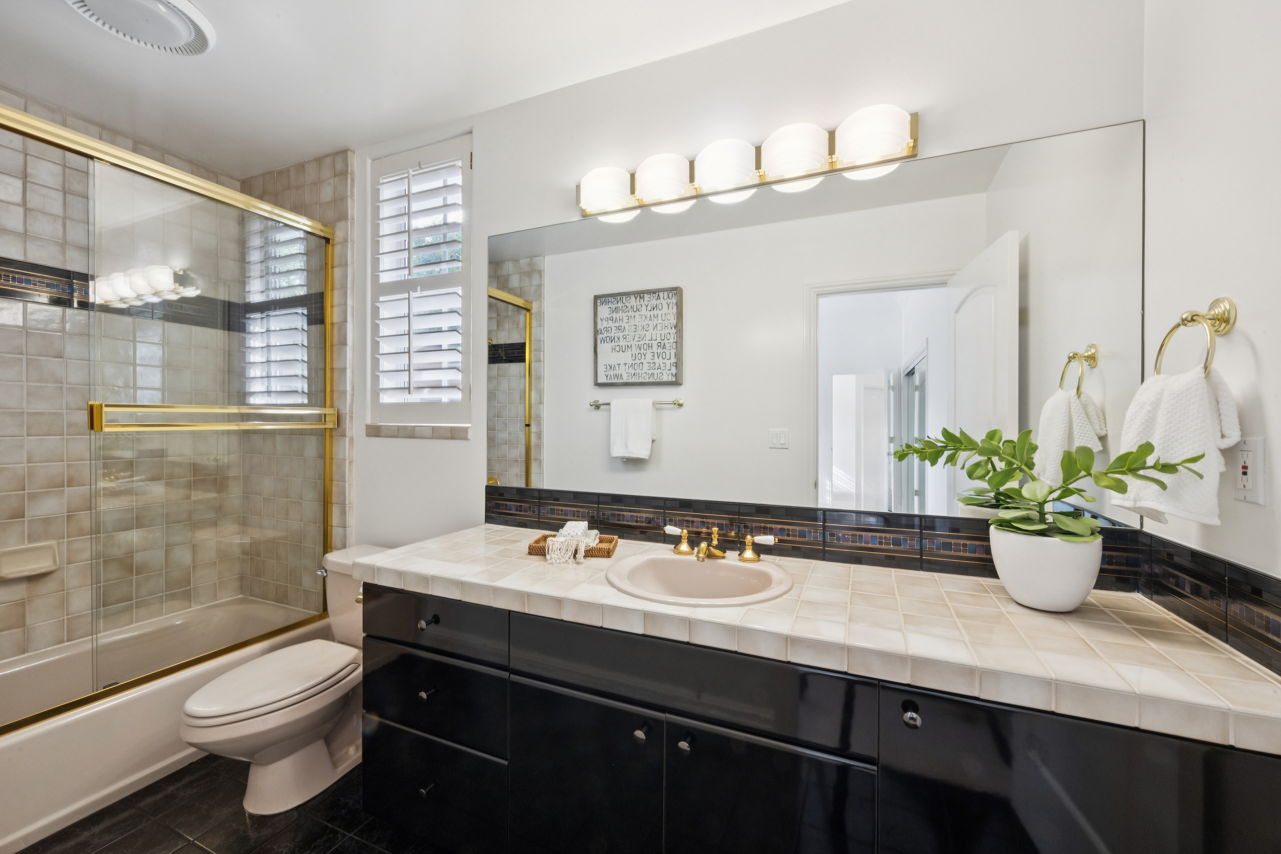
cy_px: 427
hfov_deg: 104.3
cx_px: 640
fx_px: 498
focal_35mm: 14
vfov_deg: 81.2
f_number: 22
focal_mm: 14
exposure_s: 1/4
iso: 400
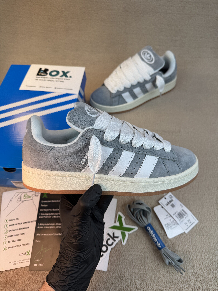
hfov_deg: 56.8
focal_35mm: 24
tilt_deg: -56.1
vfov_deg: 71.6
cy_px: 146
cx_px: 109
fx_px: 202
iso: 80
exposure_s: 1/1395
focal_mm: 6.76
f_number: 1.78
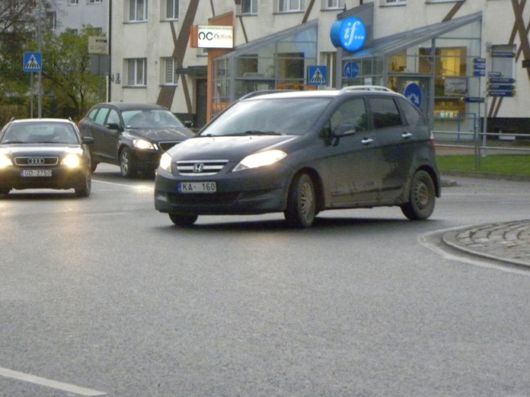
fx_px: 1914
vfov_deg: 11.8
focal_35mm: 125
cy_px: 129
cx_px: 149
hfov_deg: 15.7
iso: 779
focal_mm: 15.1
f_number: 4
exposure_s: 1/150
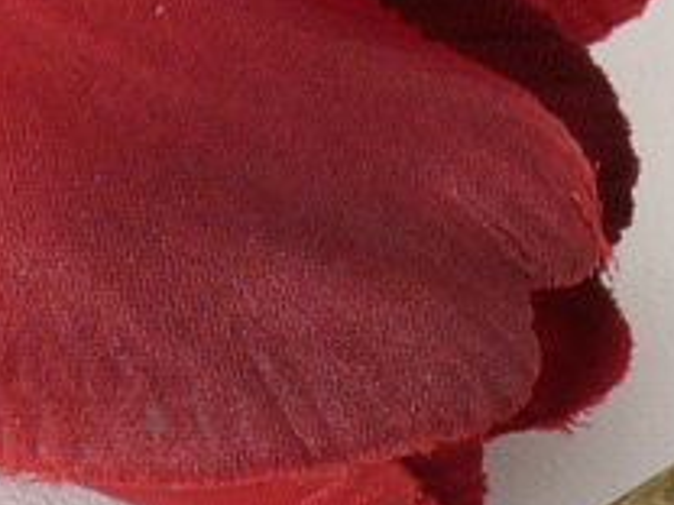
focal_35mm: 554
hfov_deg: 3.6
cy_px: 1055
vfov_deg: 2.7
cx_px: 1131
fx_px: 10787
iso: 100
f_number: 8
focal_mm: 22.5
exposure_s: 1/1.3
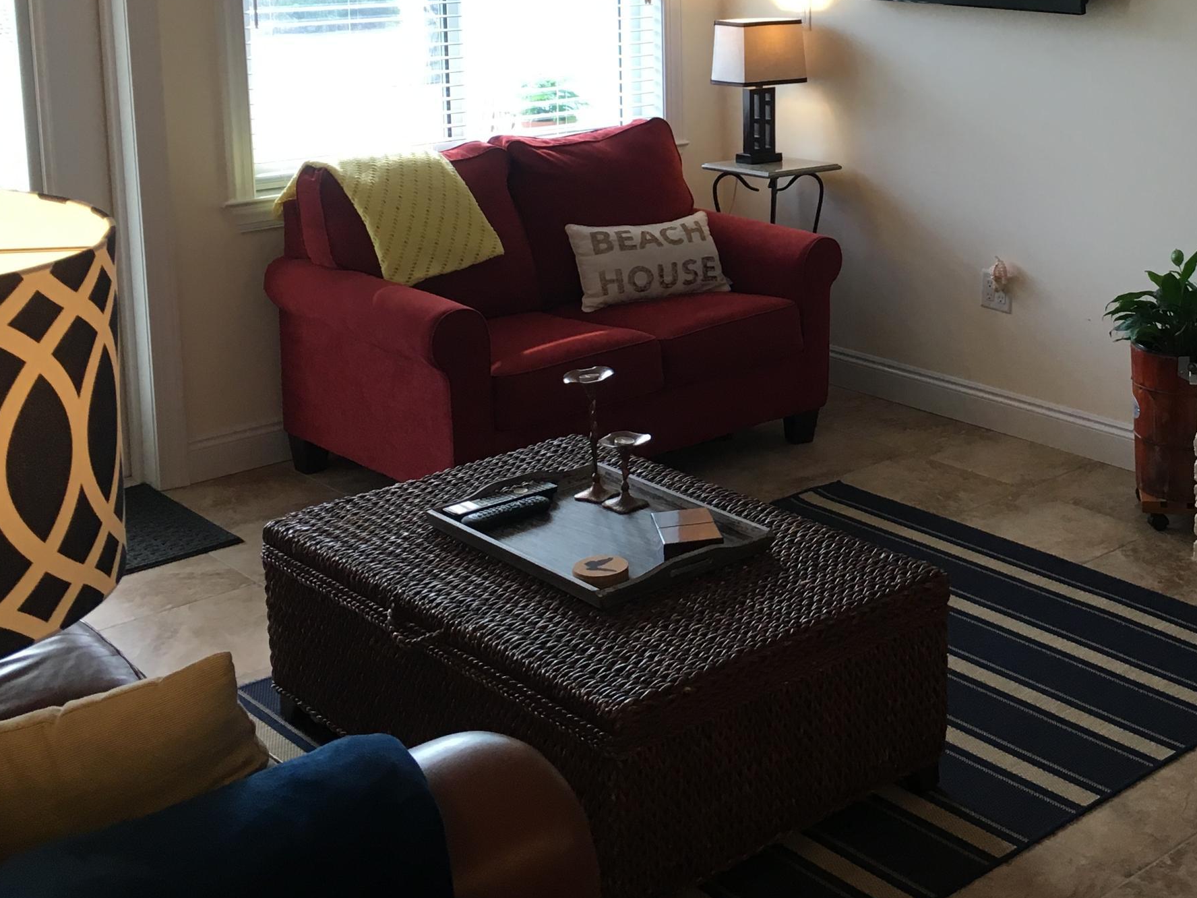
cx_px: 874
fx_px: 1694
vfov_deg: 29.0
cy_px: 167
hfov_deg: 38.1
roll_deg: +0.3
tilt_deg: -9.6
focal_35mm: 49
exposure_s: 1/30
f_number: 2.2
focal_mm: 4.15
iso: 32
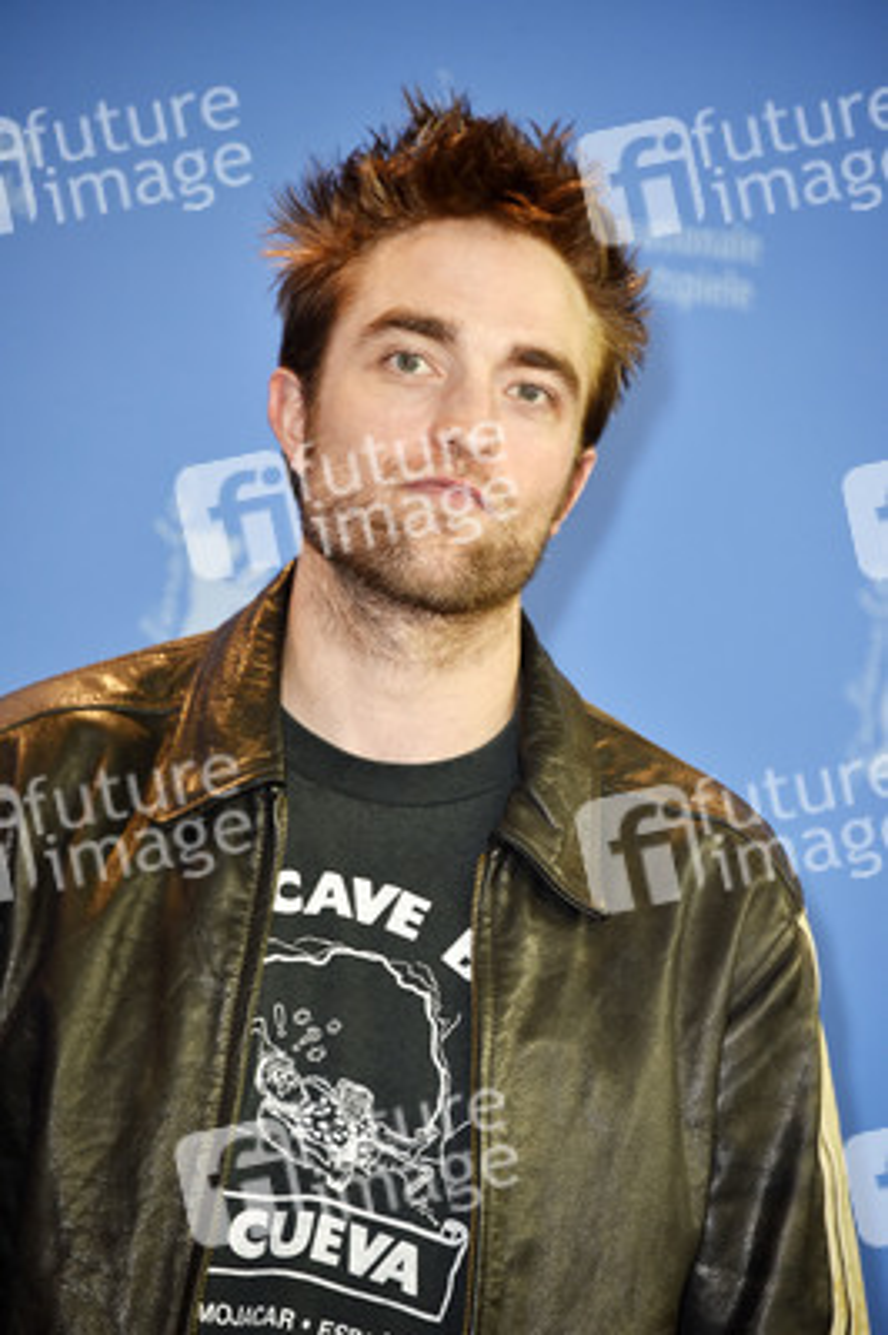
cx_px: 444
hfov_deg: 5.5
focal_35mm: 250
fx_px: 9265
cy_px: 668
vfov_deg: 8.2
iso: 640
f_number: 5.6
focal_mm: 250
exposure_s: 1/125
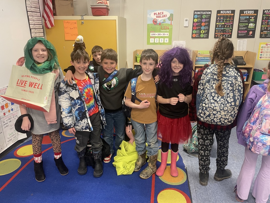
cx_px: 135
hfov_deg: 67.3
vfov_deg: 53.1
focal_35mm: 26
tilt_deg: -19.3
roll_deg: -0.9
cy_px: 102
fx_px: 203
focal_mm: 4.2
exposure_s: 1/60
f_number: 1.6
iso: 250
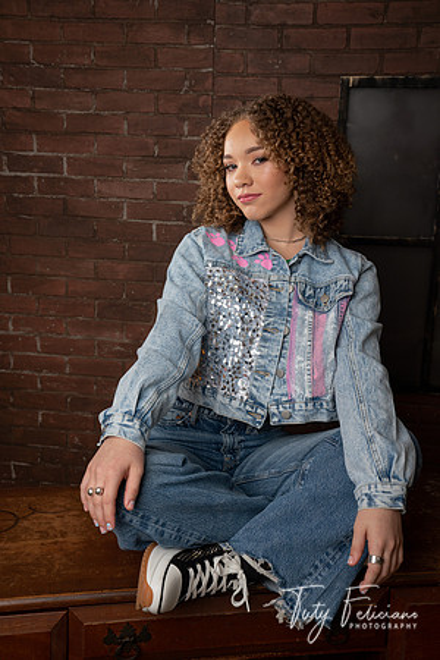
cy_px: 330
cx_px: 220
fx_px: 733
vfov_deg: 48.5
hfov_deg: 33.4
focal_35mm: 40
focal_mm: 40
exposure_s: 1/80
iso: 160
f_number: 7.1
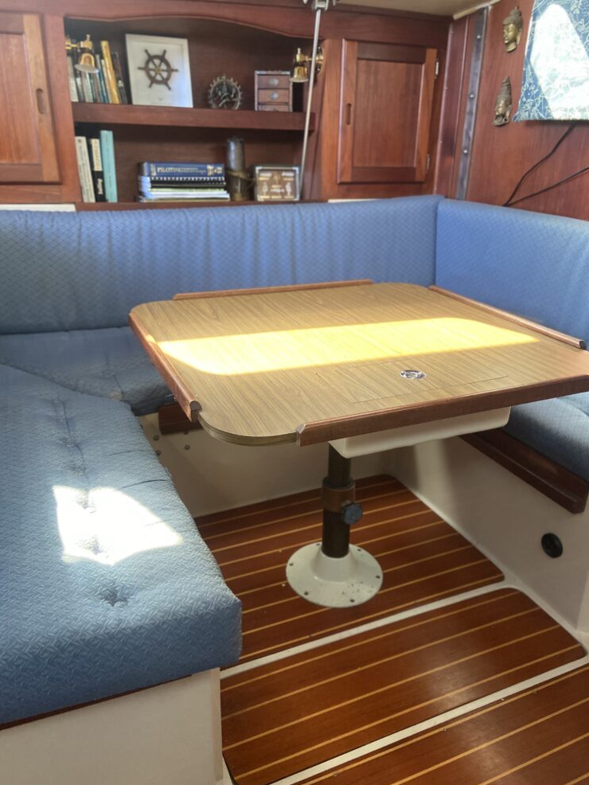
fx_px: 612
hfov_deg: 51.4
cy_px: 396
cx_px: 292
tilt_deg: -20.7
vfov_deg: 65.3
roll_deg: -0.1
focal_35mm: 27
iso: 400
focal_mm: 4.25
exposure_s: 1/60
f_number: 1.8
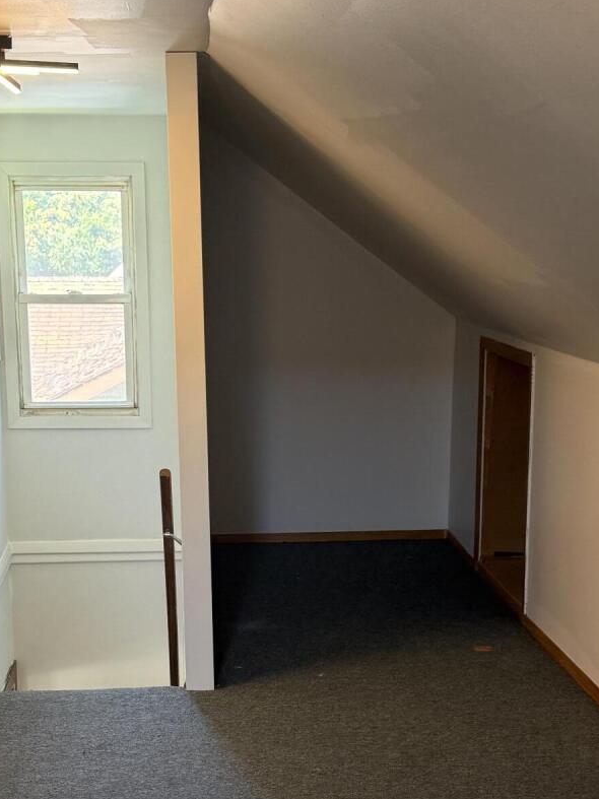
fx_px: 1408
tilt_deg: -12.3
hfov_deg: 24.0
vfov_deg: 31.2
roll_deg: -0.1
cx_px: 249
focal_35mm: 61
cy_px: 579
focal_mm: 6.76
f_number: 1.78
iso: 125
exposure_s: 1/60
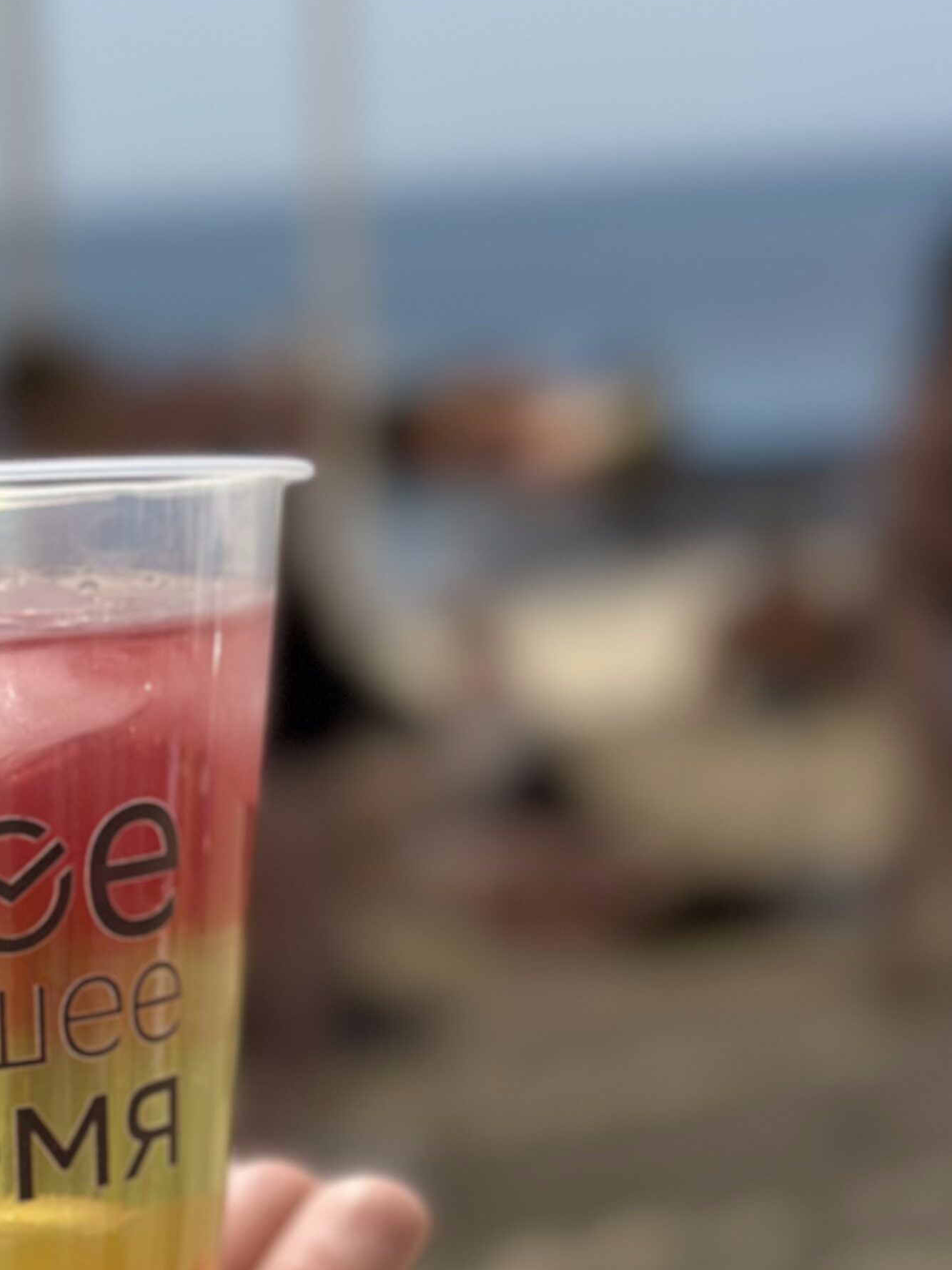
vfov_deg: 17.8
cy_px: 1156
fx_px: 3997
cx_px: -98
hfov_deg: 13.3
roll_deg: +2.8
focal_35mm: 109
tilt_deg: -14.0
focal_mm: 6.86
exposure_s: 1/10870
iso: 100
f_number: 1.78
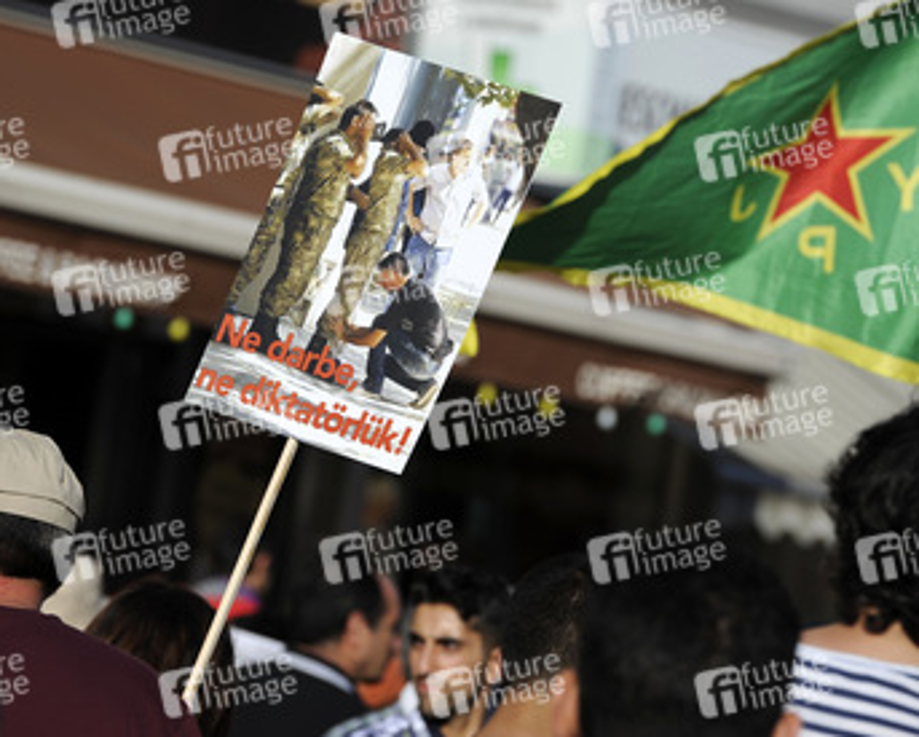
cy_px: 351
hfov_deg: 7.9
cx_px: 423
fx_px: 6697
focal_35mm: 246
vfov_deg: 6.3
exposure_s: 1/1000
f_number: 6.3
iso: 200
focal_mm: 200
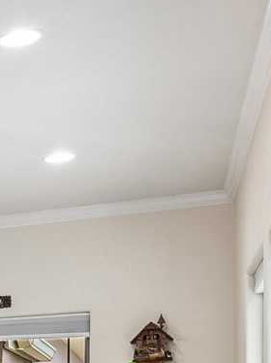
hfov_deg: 11.4
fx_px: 993
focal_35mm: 95
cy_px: 462
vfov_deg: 19.2
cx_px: -467
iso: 800
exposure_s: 1/15
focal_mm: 17
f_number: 8
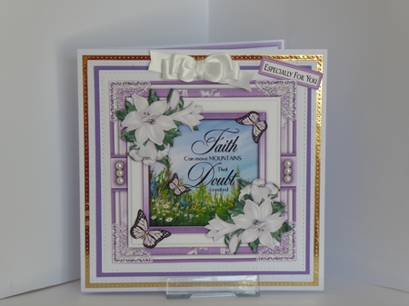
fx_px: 1264
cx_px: 204
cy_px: 153
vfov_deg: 13.8
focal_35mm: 107
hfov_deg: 18.4
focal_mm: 17.5
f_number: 5
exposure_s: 1/60
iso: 200
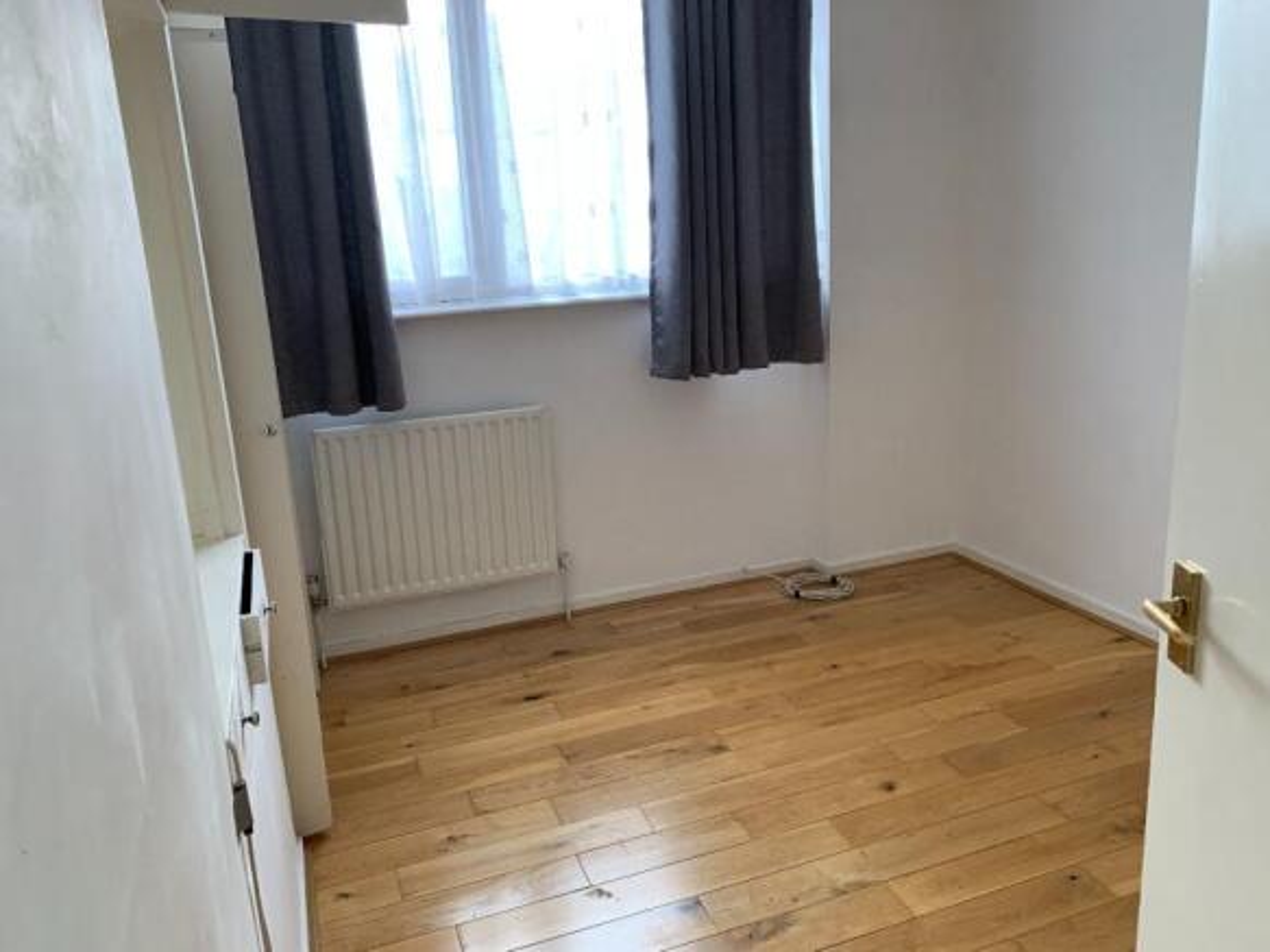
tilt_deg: -14.5
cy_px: 476
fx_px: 954
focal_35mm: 26
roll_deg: +3.2
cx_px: 635
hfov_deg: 67.3
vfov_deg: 53.0
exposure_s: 1/97
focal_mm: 4.25
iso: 100
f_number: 1.8
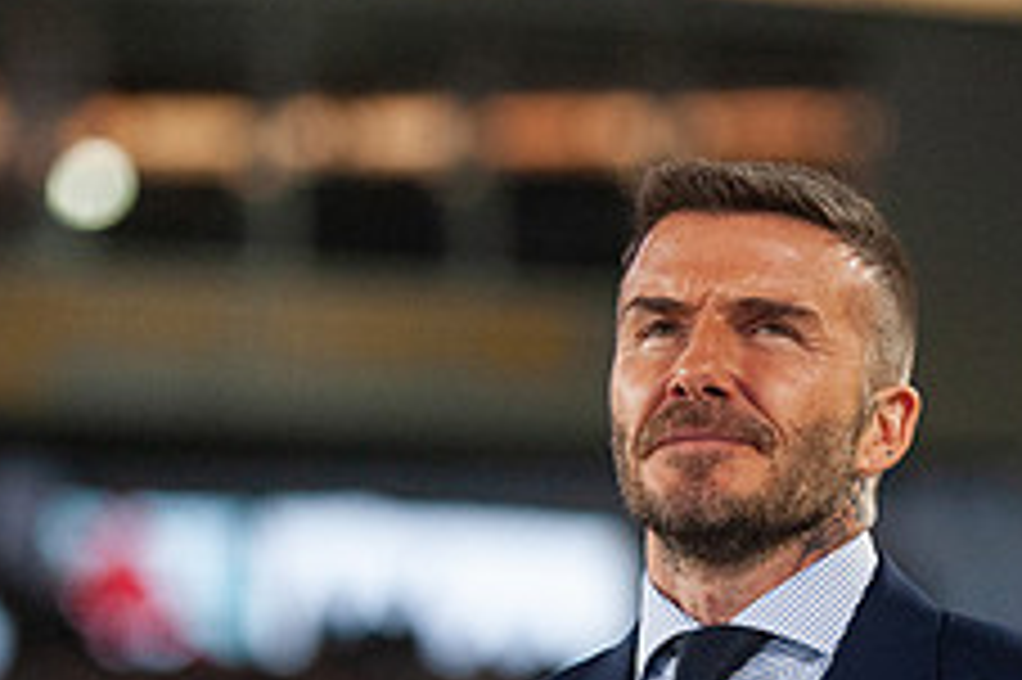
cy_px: 770
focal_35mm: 332
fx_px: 9418
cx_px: 693
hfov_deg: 6.2
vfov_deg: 4.1
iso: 3200
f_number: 2.8
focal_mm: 130
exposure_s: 1/2000
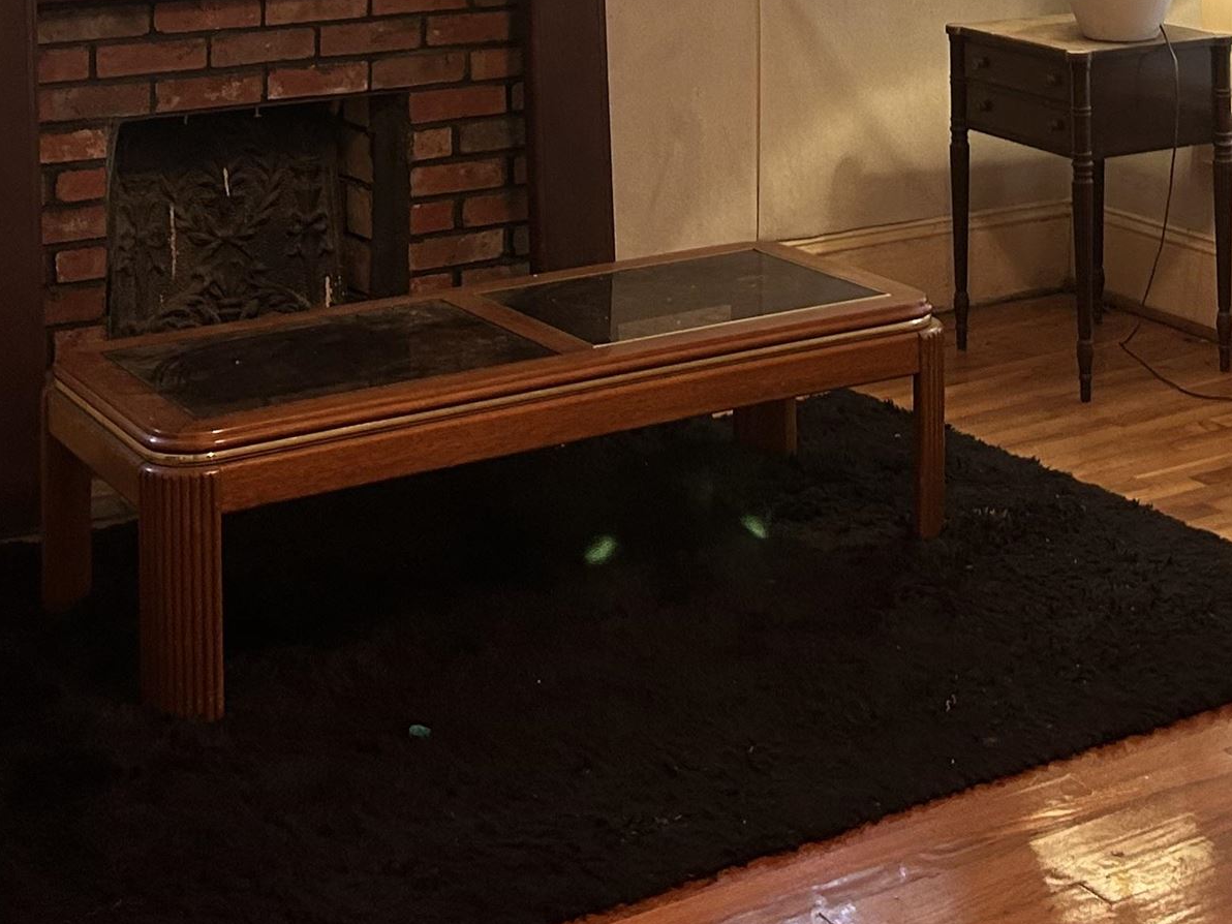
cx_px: 839
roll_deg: +0.2
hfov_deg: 28.7
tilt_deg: -2.0
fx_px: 2385
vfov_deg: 20.3
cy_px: -229
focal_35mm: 67
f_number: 1.5
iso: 250
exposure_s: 1/60
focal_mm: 5.7
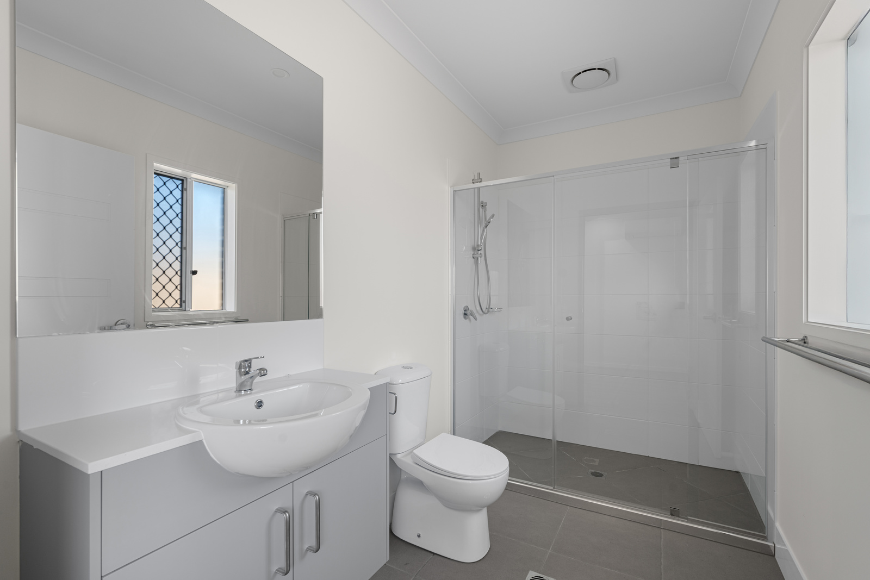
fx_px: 387
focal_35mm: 16
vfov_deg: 73.8
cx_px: 435
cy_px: 290
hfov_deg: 96.7
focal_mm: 16
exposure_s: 1/5
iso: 200
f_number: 8
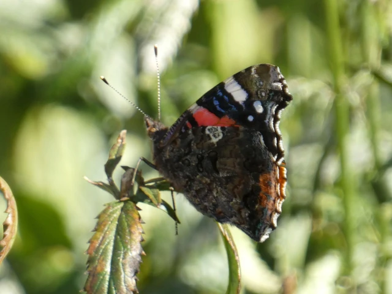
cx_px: 196
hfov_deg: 2.7
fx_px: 8346
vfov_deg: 2.0
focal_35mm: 737
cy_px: 147
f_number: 5.6
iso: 160
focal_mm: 132.1
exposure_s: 1/125
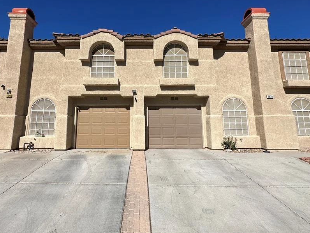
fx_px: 161
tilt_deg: +8.3
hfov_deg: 87.5
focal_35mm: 18
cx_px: 140
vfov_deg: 71.3
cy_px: 101
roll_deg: -0.6
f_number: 2.2
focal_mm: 2.22
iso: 50
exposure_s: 1/5291
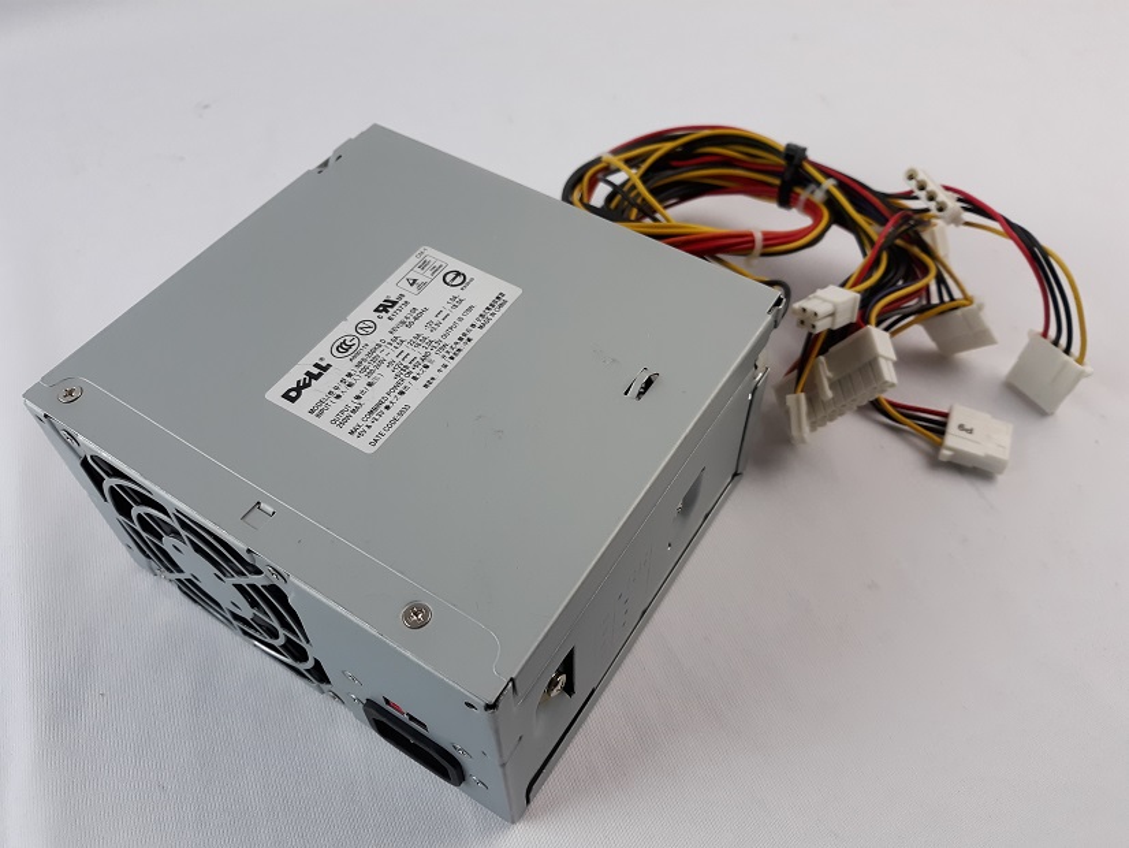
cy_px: 424
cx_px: 564
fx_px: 913
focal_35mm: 28
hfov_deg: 63.4
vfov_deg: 49.8
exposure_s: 1/120
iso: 80
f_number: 1.7
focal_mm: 3.7
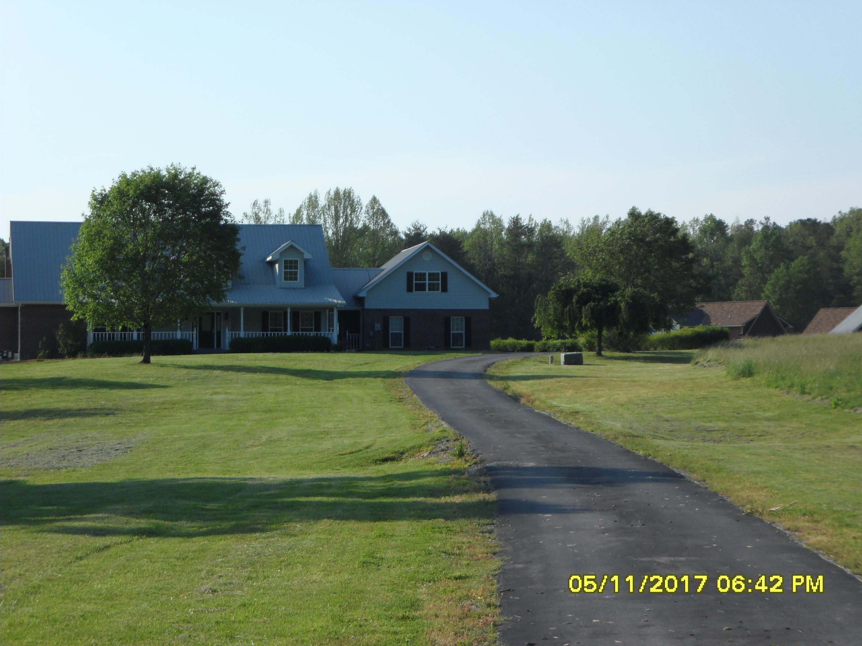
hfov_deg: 18.2
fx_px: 2689
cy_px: 323
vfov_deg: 13.7
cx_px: 431
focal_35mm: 108
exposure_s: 1/500
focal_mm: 19.6
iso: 80
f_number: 5
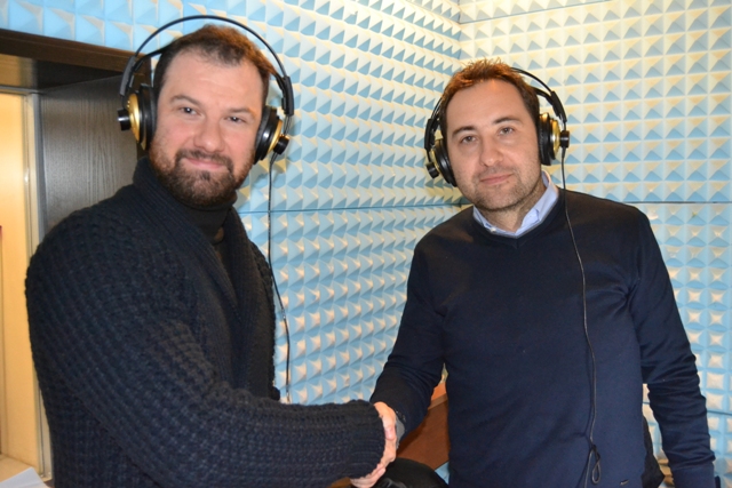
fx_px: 702
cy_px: 244
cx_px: 366
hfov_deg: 55.1
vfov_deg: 38.4
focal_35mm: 34
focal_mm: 23
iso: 3200
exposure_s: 1/60
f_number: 3.8
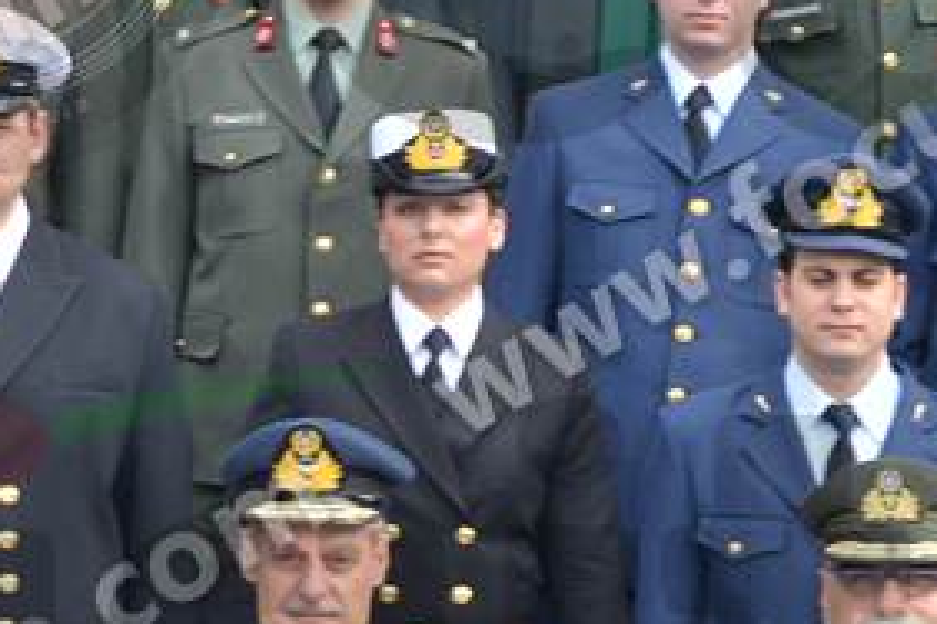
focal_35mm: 286
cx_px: 405
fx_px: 7443
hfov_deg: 7.2
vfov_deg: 4.8
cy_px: 285
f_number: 8
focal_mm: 70
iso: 400
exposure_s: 1/200
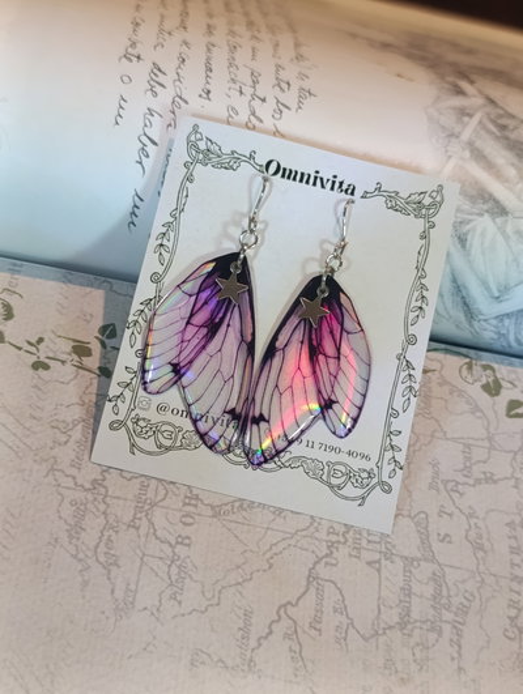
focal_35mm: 23
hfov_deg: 59.0
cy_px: 347
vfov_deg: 73.8
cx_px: 262
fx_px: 462
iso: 800
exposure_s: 1/50
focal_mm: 6.14
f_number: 1.6
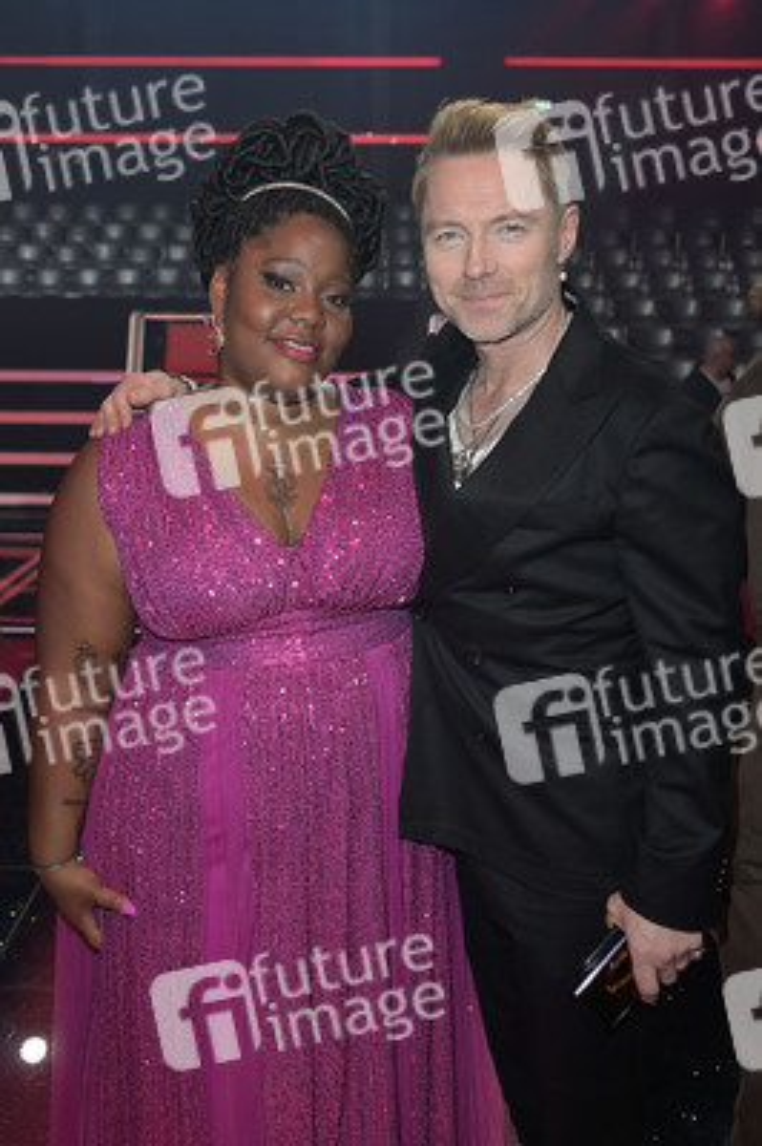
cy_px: 573
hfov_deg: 38.8
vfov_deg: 55.8
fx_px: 1081
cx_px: 381
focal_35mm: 34
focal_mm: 34
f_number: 5
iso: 2500
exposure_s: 1/200
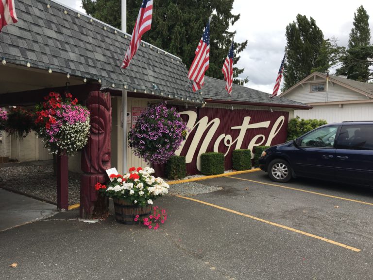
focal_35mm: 29
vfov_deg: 48.2
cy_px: 140
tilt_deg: -3.1
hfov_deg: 61.7
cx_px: 186
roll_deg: -0.9
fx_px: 312
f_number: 2.2
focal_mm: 4.15
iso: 25
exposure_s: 1/845
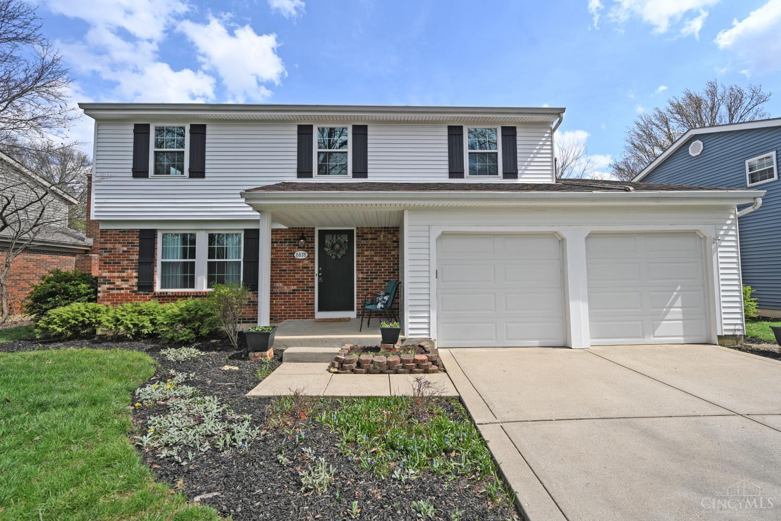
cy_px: 260
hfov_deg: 98.5
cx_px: 390
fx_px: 336
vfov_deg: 75.5
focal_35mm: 16
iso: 100
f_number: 7.1
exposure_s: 1/320
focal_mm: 15.5
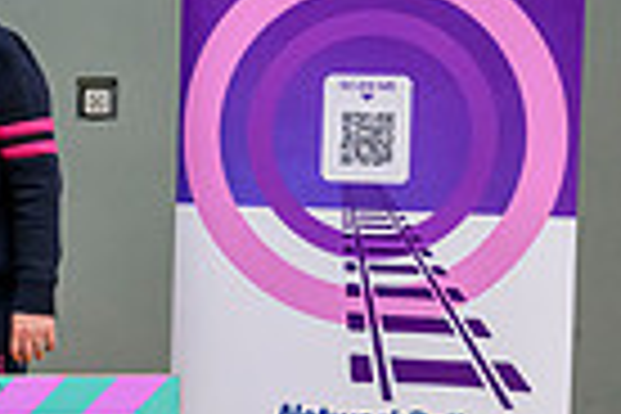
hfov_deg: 8.9
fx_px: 3760
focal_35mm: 218
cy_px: 178
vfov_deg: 6.3
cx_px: -666
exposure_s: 1/500
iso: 5000
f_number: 3.5
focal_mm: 52
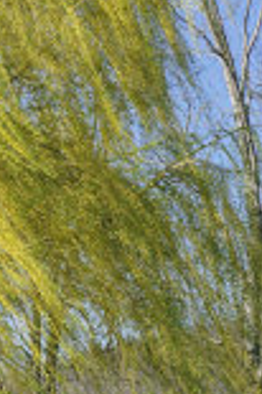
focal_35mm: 197
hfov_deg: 6.7
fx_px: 2155
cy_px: 234
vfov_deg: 10.4
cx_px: -253
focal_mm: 50
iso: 200
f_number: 5.6
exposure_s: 1/500
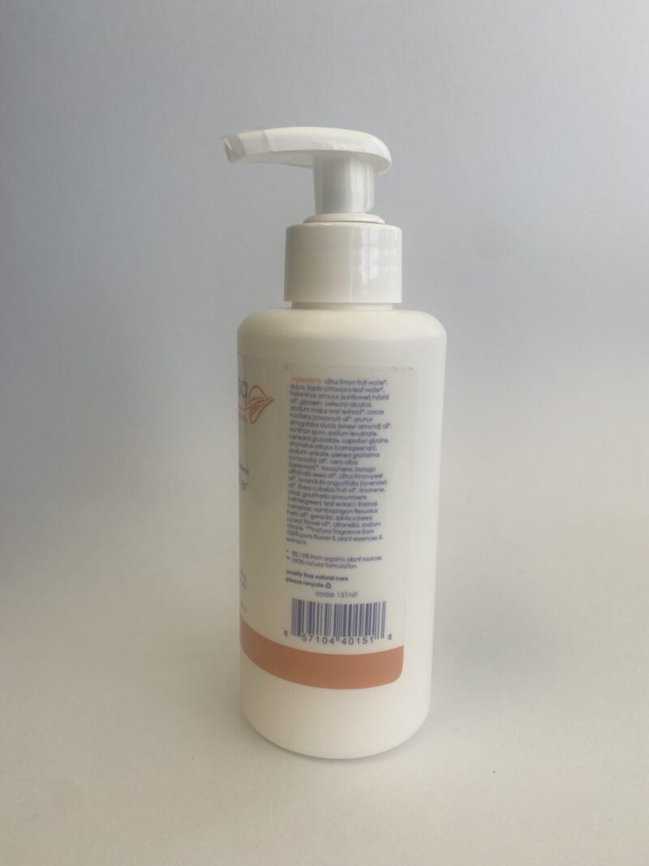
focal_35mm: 26
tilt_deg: -10.4
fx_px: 650
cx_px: 324
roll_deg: -0.8
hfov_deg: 53.1
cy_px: 433
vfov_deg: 67.3
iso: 32
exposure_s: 1/121
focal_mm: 4.25
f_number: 1.8
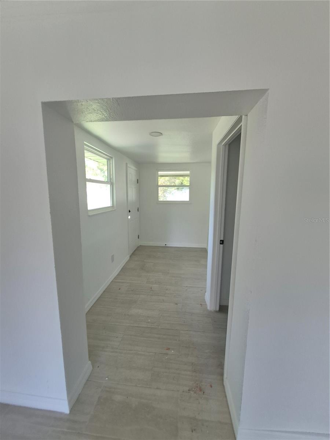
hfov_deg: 89.9
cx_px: 165
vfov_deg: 106.2
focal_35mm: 13
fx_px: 165
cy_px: 220
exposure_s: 1/60
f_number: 2.2
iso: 64
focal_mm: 1.74
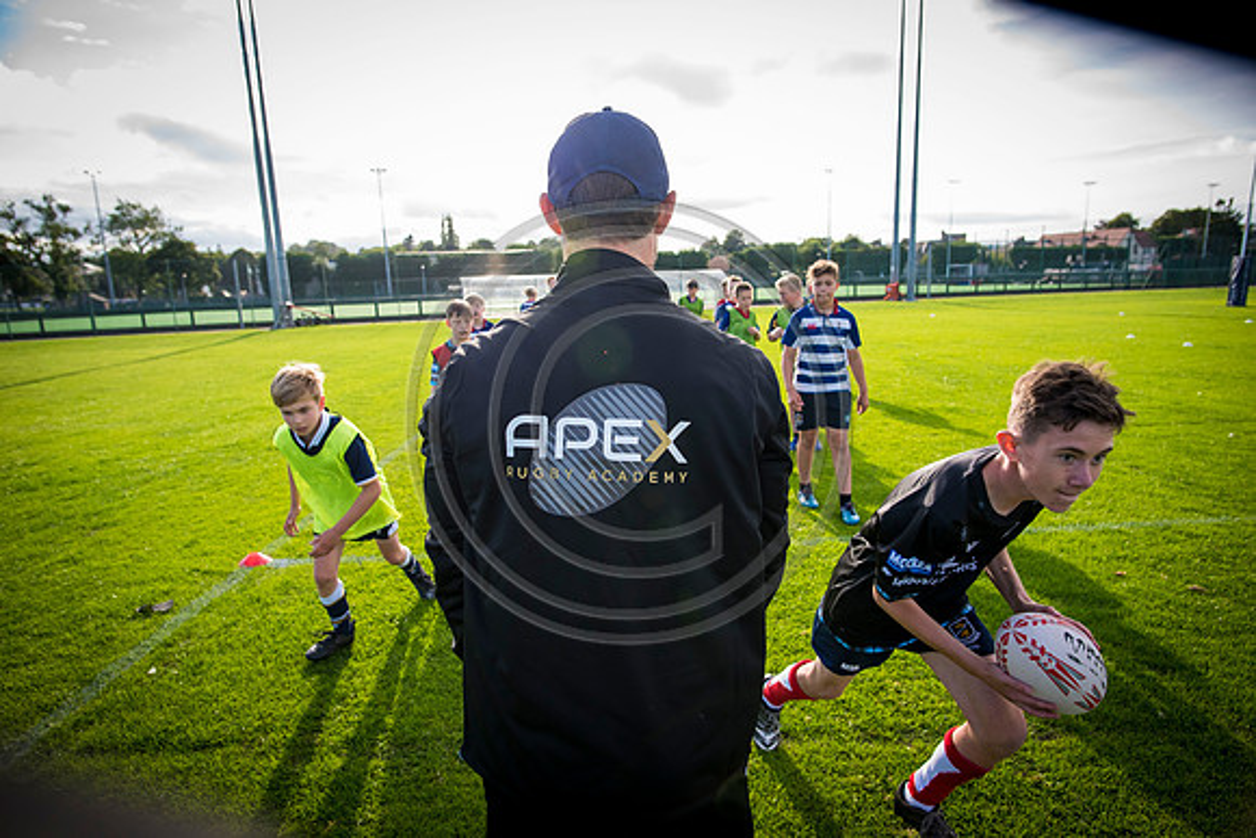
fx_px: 698
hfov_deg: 84.0
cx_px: 628
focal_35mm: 20
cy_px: 419
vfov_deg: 62.0
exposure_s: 1/1250
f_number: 4
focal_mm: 20
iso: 800
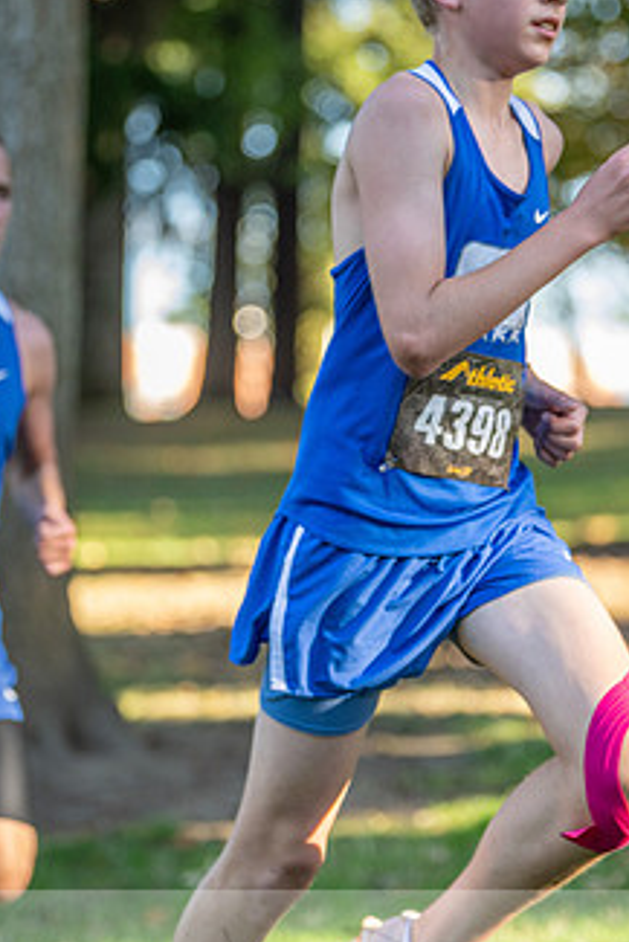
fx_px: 4058
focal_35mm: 155
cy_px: 452
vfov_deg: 13.2
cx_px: 423
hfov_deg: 8.9
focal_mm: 112
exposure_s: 1/1000
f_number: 2.8
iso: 800
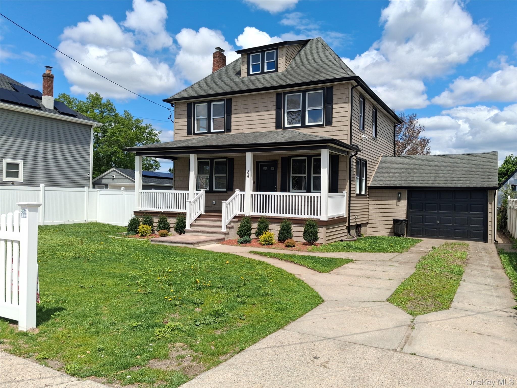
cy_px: 194
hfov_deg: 65.3
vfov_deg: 51.4
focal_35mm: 27
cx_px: 258
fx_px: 403
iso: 25
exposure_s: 1/754
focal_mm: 4
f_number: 1.8
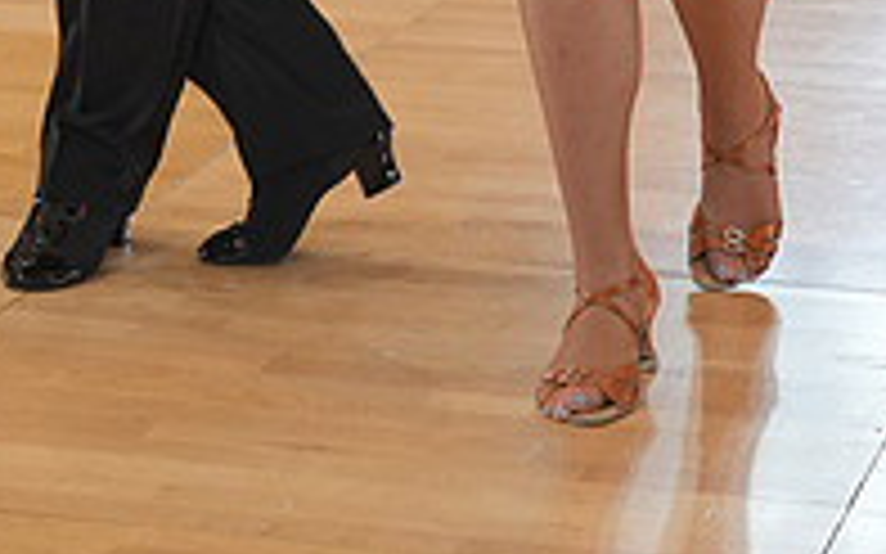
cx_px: 519
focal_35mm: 168
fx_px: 4055
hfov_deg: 12.5
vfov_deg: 7.4
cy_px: -635
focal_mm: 56
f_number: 3.2
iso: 2500
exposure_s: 1/500
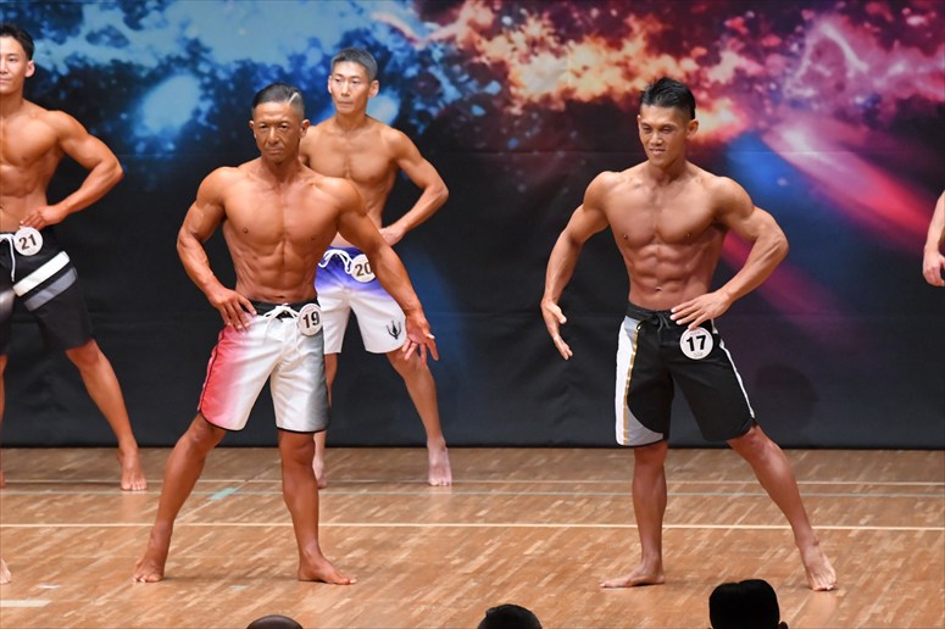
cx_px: 472
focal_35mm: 285
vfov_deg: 4.8
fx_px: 7478
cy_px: 314
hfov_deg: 7.2
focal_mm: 190
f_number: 5.6
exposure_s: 1/400
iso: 8000
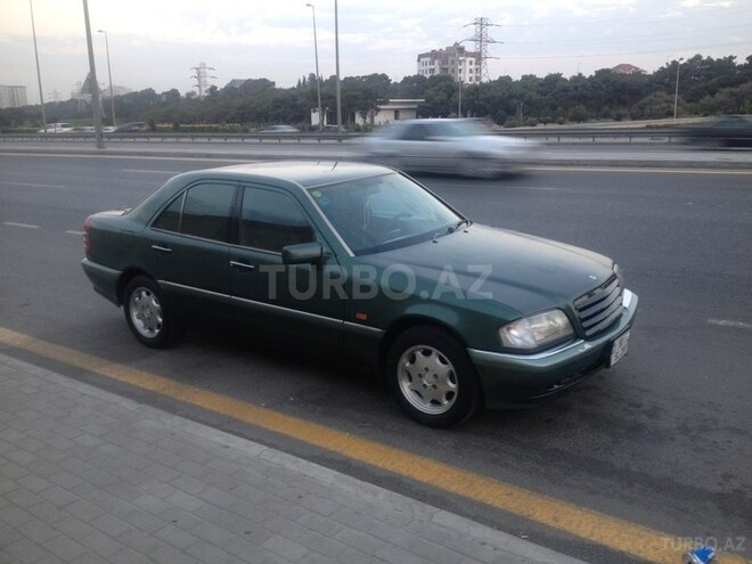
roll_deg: +2.0
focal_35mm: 35
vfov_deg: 40.7
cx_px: 376
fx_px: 760
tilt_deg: -13.0
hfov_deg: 52.6
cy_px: 282
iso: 50
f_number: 2.4
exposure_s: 1/20
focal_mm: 4.28
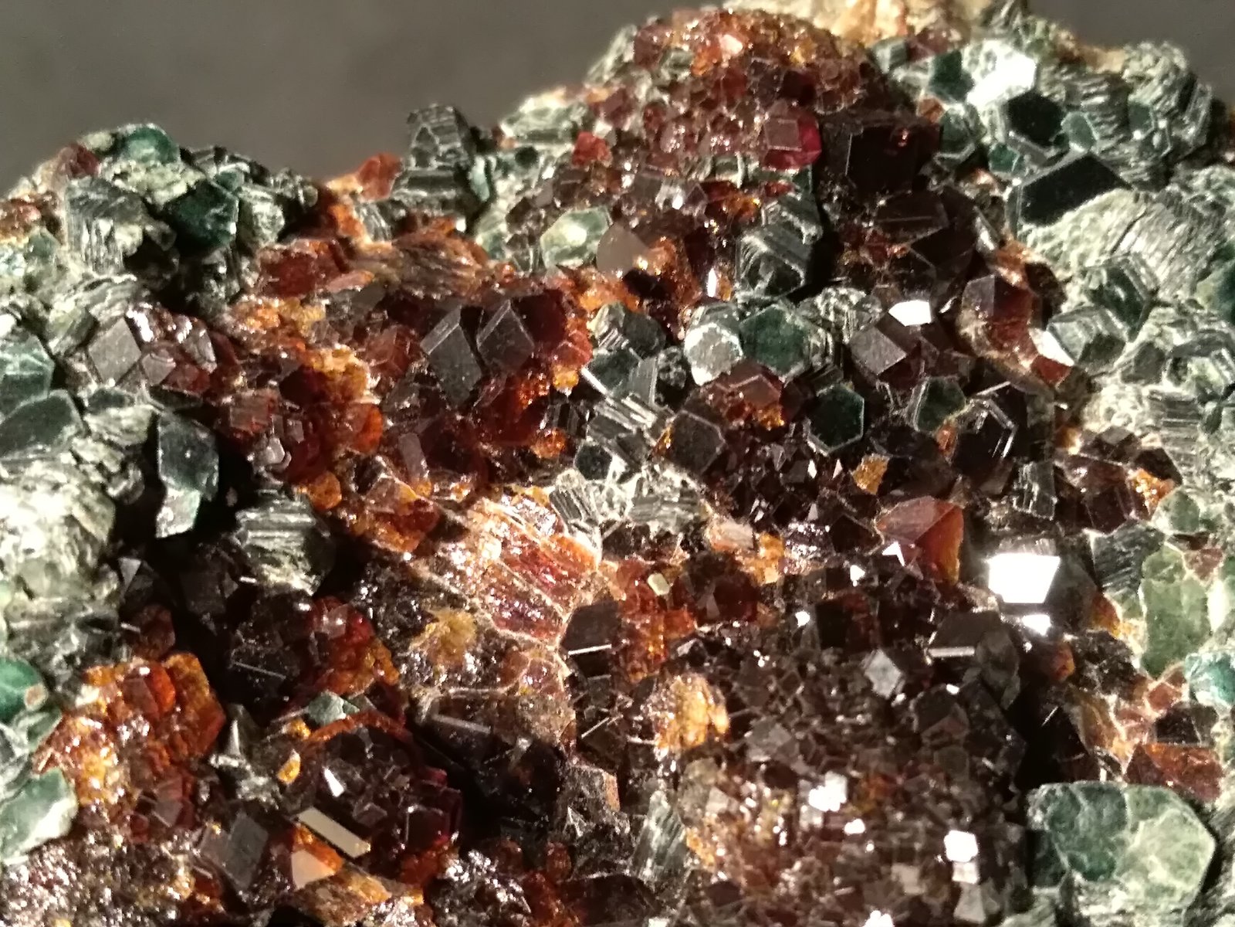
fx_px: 928
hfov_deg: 67.3
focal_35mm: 26
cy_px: 464
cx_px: 618
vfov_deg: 53.1
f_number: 2
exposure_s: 1/33.3
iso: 489
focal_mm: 3.54
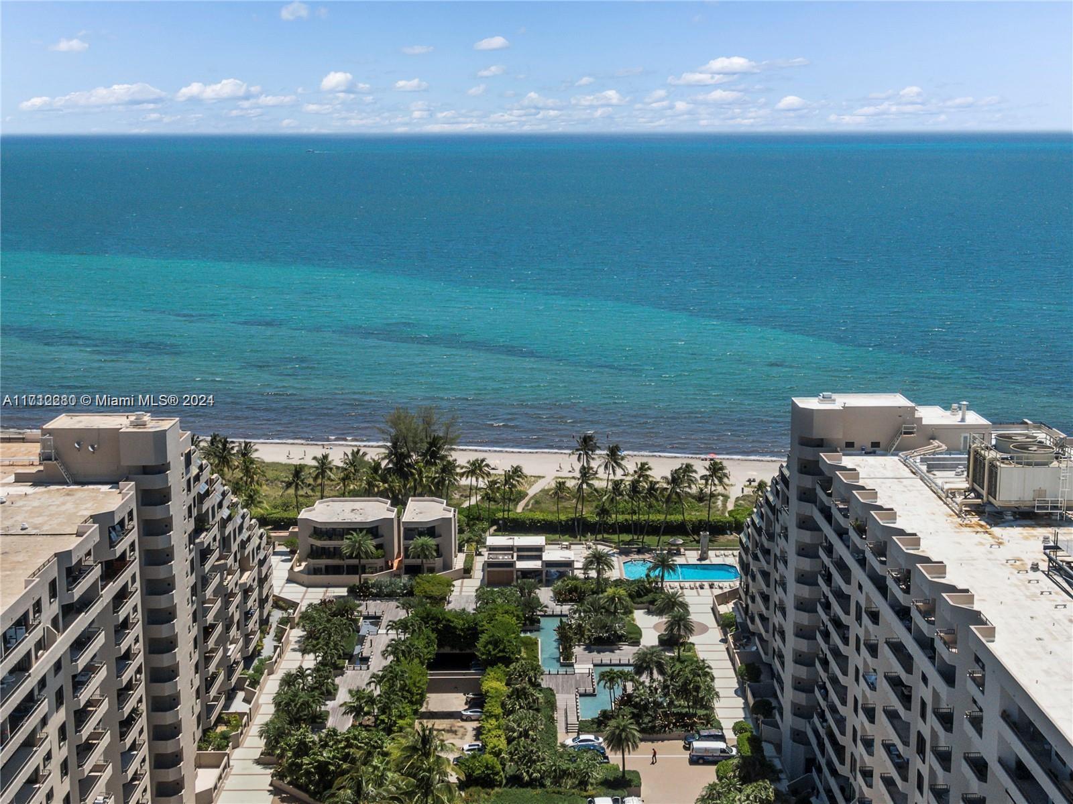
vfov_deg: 30.3
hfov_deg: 39.7
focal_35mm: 48
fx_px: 1487
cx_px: 536
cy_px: 402
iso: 100
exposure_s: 1/1600
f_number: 3.8
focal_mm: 8.6
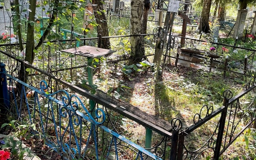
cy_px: 84
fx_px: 251
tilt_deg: -14.0
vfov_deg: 35.3
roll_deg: -5.6
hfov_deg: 53.6
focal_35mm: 36
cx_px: 153
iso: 50
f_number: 1.6
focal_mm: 4.2
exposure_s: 1/121
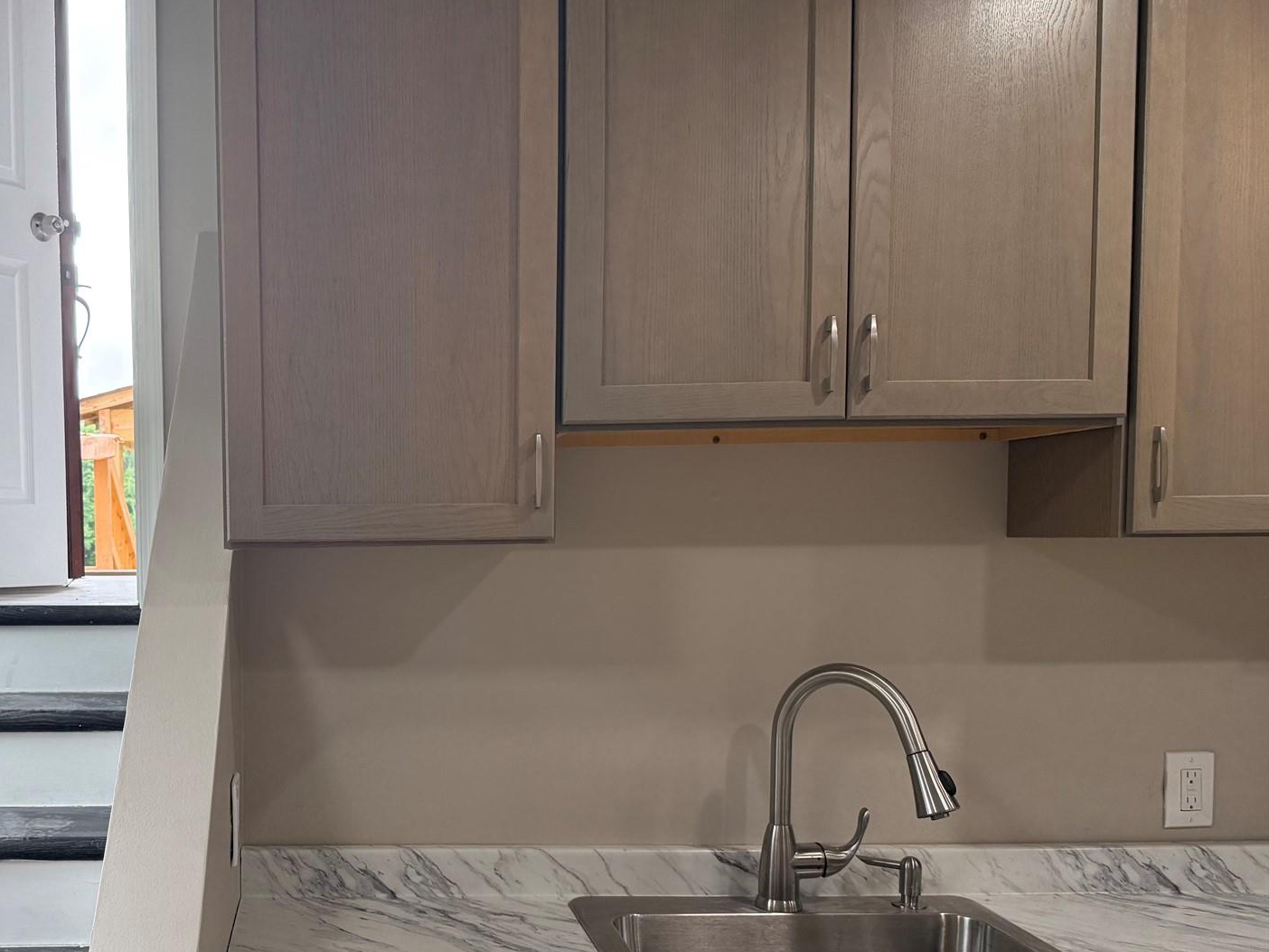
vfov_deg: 40.3
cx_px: 345
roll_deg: -0.2
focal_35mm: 35
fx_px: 1283
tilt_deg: -3.6
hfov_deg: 50.8
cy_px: 625
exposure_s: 1/222
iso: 200
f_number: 1.78
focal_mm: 6.76
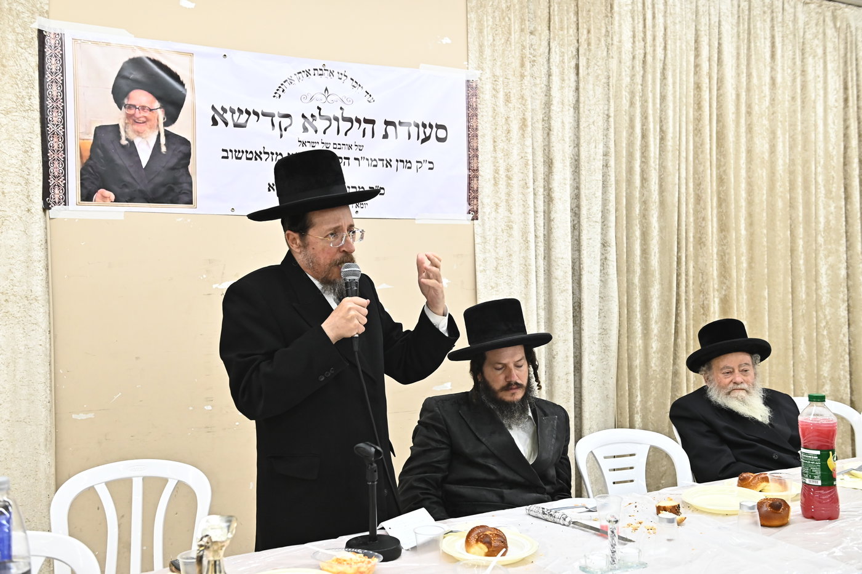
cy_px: 287
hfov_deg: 53.1
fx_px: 862
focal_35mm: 36
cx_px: 431
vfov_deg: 36.9
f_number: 5
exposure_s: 1/125
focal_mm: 36
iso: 2500
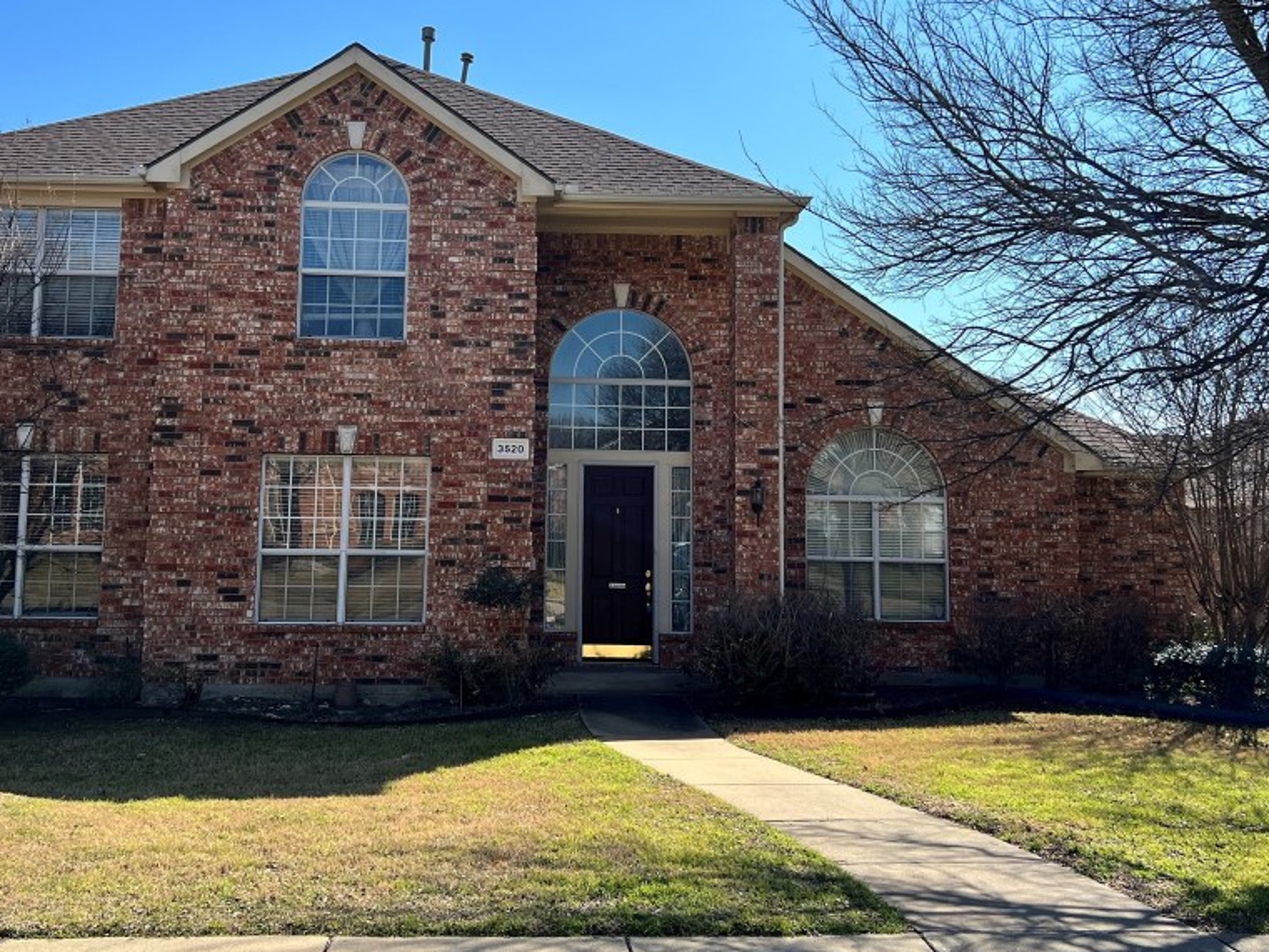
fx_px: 1283
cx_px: 567
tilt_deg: +6.6
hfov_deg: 52.5
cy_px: 383
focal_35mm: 35
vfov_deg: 40.5
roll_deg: -0.9
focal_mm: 5.7
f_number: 1.5
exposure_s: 1/3968
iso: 50
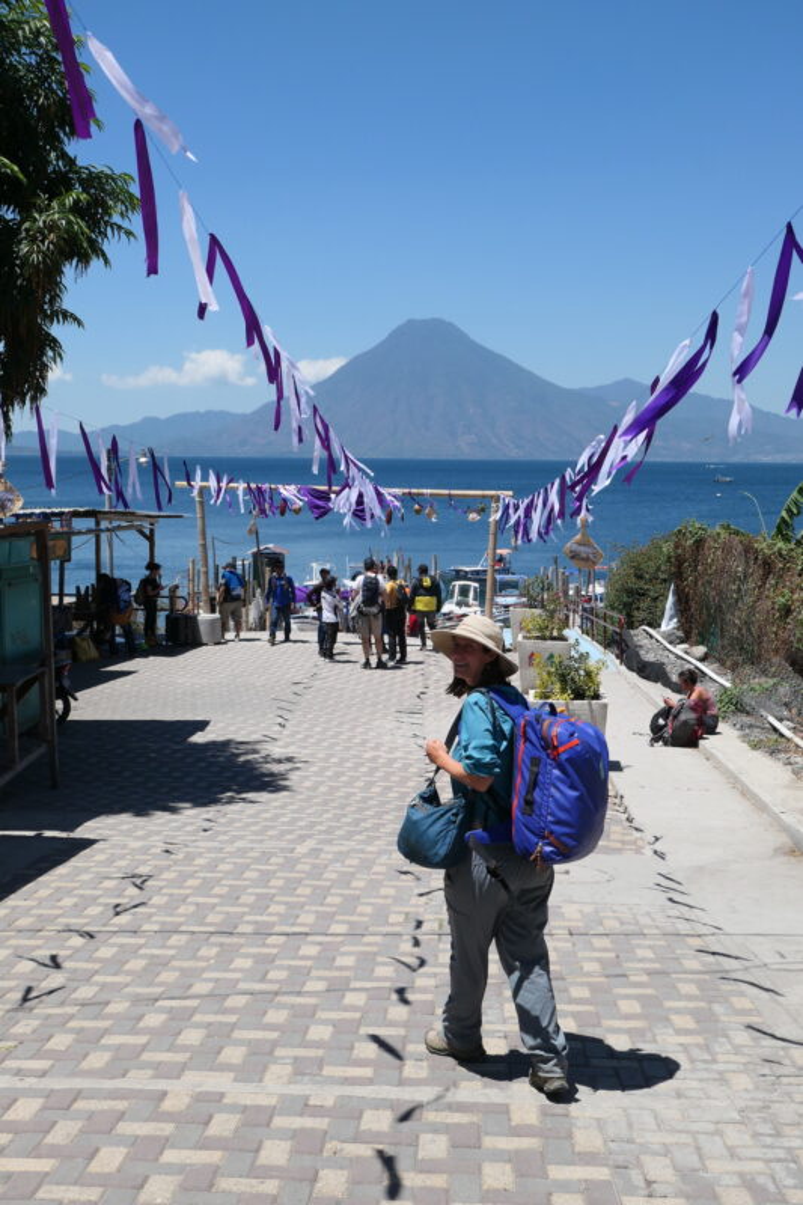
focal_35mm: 39
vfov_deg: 49.6
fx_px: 1305
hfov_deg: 34.2
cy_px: 602
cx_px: 402
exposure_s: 1/1000
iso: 200
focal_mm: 14.4
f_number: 6.3
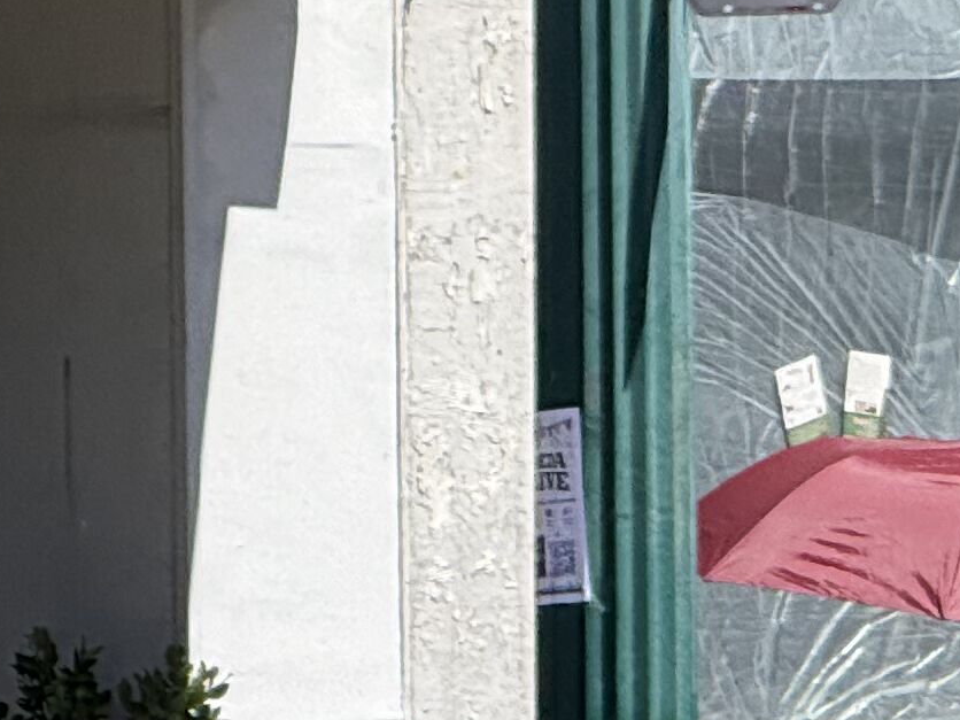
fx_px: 16057
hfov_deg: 3.4
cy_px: 1087
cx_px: 2132
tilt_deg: -2.2
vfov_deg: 2.6
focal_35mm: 579
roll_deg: -0.1
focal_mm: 15.66
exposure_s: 1/1033
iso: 64
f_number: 2.8
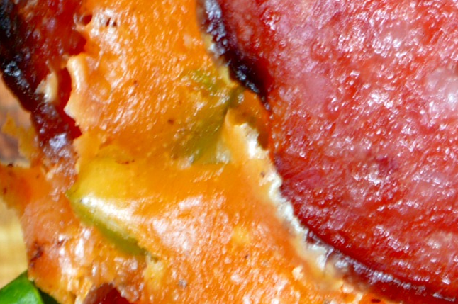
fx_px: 5395
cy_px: 11
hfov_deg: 4.7
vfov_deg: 3.2
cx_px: 1079
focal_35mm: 425
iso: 100
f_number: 5.6
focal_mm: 55
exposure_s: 1/15
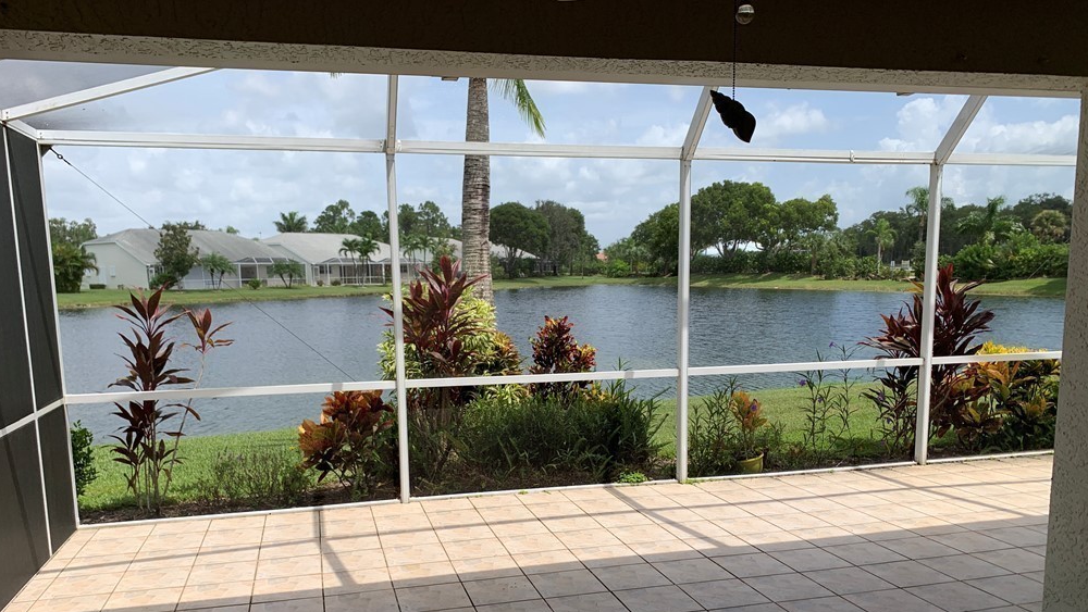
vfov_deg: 39.8
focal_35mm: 29
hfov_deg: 66.0
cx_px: 533
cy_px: 399
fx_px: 837
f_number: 1.8
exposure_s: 1/1718
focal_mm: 4.25
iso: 25
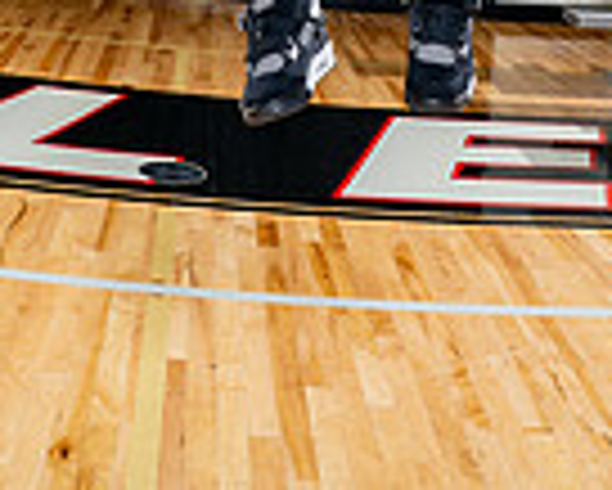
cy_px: -503
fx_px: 1124
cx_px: 310
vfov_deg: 17.4
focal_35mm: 62
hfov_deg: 30.5
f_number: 7.1
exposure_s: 1/250
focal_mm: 20
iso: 250
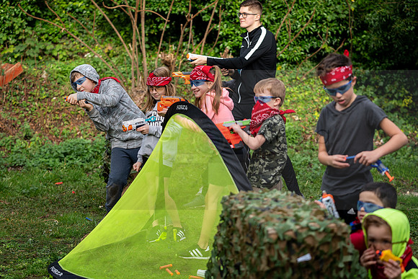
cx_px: 220
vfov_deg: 16.0
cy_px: 147
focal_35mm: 85
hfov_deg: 23.8
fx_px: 991
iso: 100
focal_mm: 81
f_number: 2.8
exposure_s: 1/500
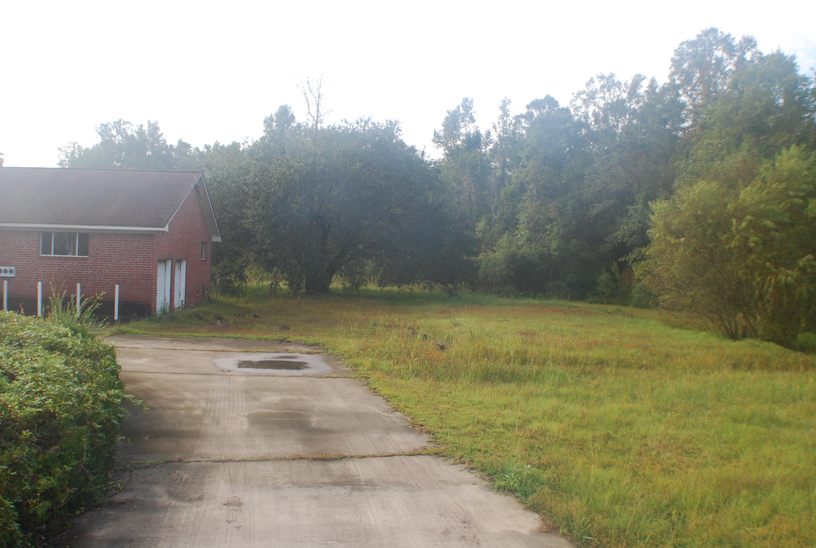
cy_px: 274
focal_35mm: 34
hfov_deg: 55.0
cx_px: 408
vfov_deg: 38.5
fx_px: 784
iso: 110
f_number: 8
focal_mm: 23
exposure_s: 1/60
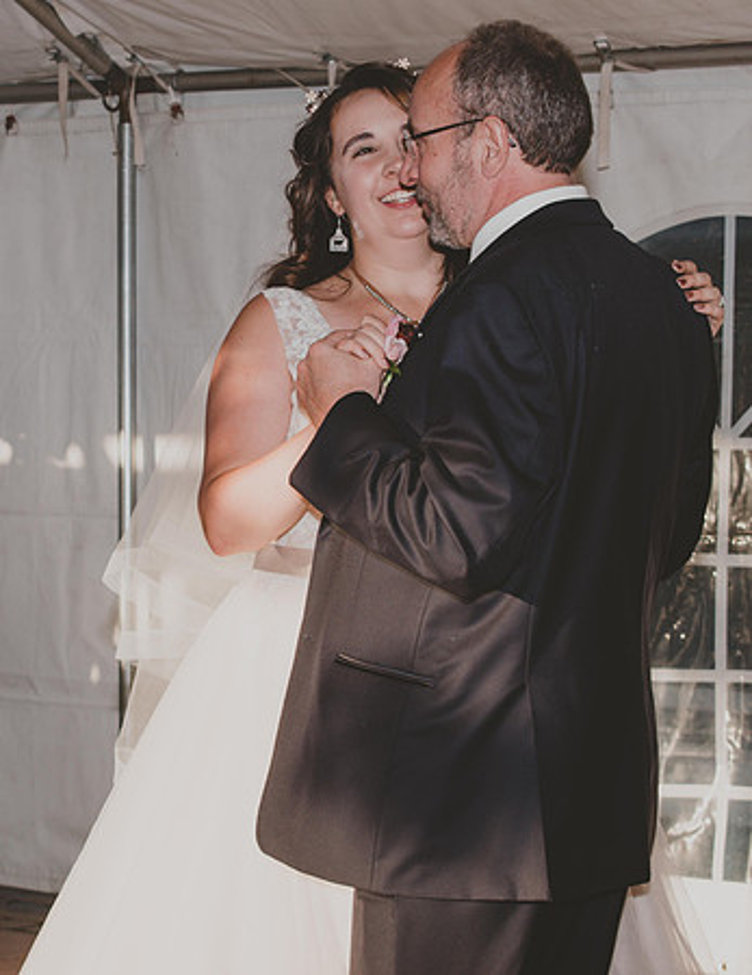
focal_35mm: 125
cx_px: 179
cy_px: 427
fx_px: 3558
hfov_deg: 12.0
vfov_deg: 15.6
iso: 100
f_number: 7.1
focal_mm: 52
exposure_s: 1/200
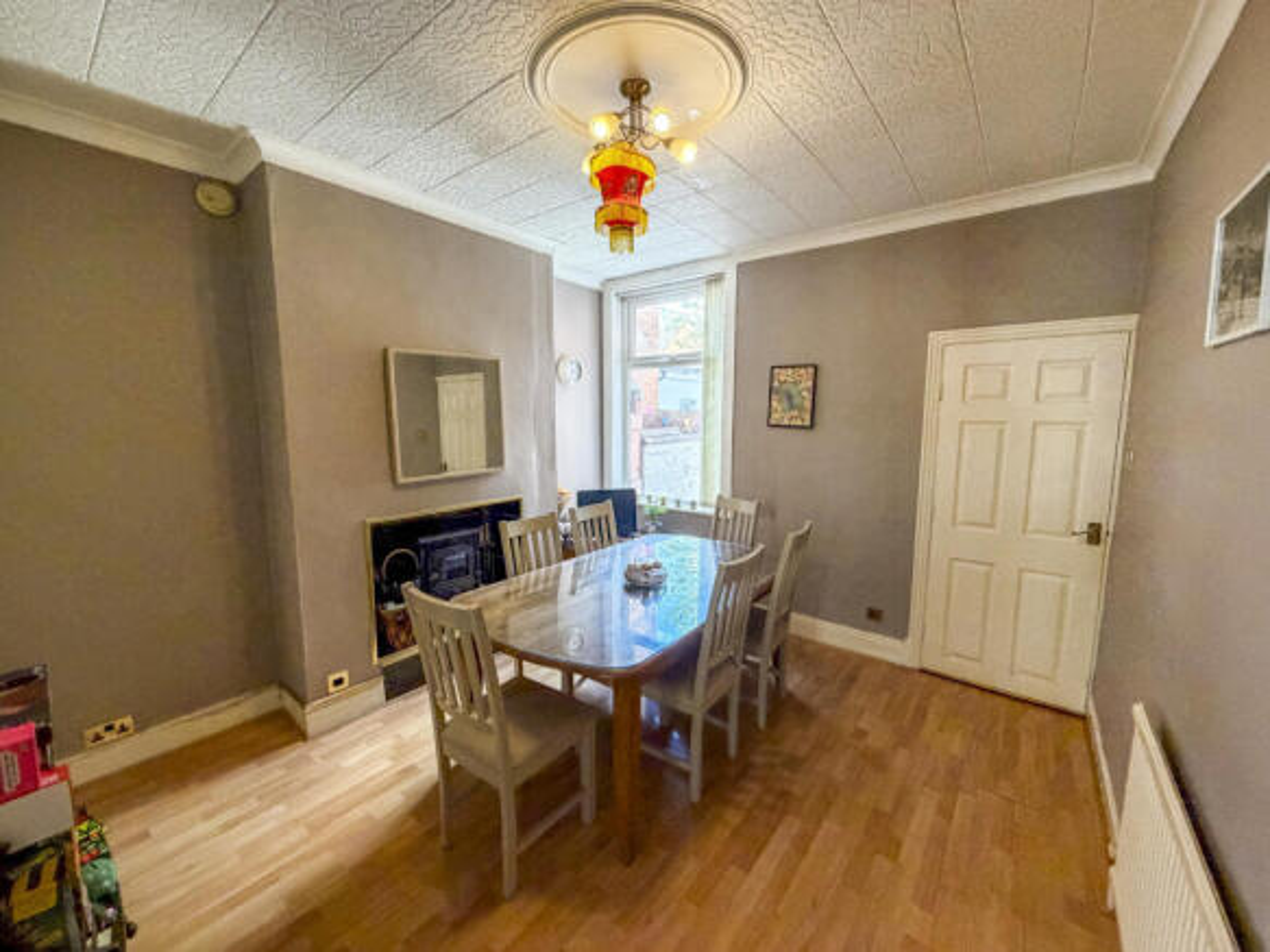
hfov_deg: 102.1
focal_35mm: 14
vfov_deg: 85.7
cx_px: 635
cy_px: 476
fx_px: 514
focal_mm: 2.22
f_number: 2.2
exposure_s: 1/50
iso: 400
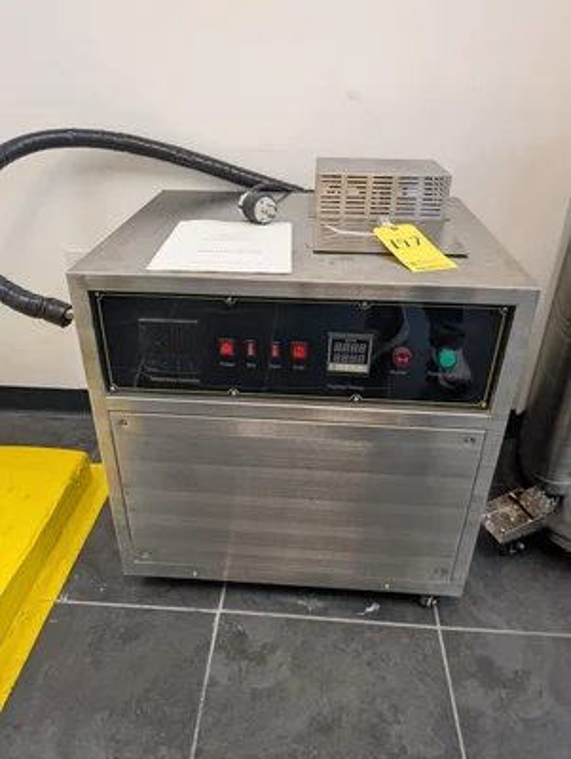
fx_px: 527
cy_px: 380
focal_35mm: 24
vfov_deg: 71.5
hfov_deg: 56.9
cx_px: 286
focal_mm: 6.9
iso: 175
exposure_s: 1/120
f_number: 1.68
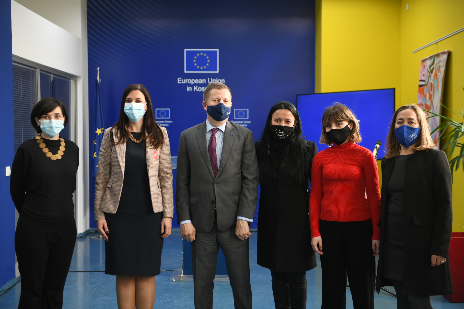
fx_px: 709
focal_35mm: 55
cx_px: 232
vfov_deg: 24.6
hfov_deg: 36.2
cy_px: 154
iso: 500
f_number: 3.2
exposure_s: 1/80
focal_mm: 55
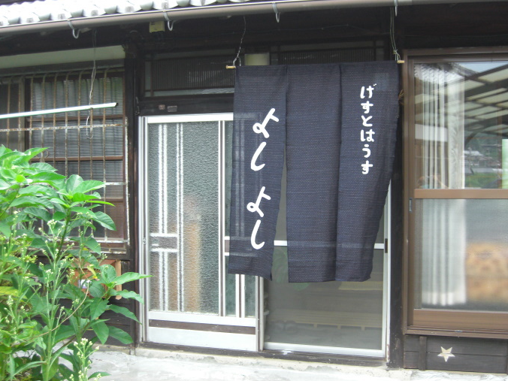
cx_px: 260
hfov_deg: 46.8
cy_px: 187
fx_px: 587
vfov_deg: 36.0
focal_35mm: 40
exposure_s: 1/100
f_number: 2.8
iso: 200
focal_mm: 7.9
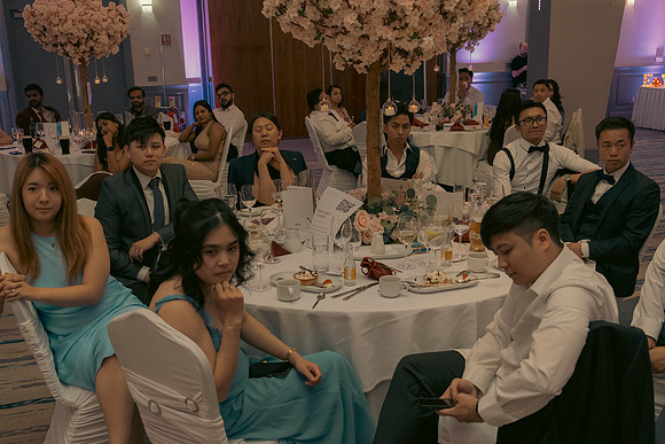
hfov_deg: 53.1
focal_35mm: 36
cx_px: 332
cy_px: 222
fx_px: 665
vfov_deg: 36.9
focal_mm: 24
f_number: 3.5
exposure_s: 1/160
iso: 2500
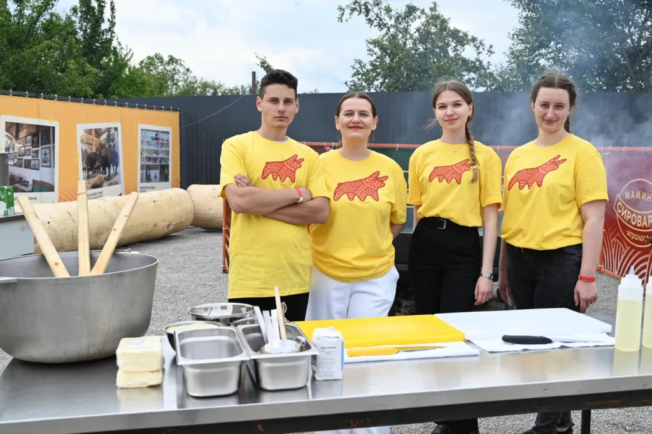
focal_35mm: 38
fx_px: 688
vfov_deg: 35.0
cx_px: 326
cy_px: 217
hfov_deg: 50.7
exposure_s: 1/250
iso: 100
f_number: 5.6
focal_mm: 38
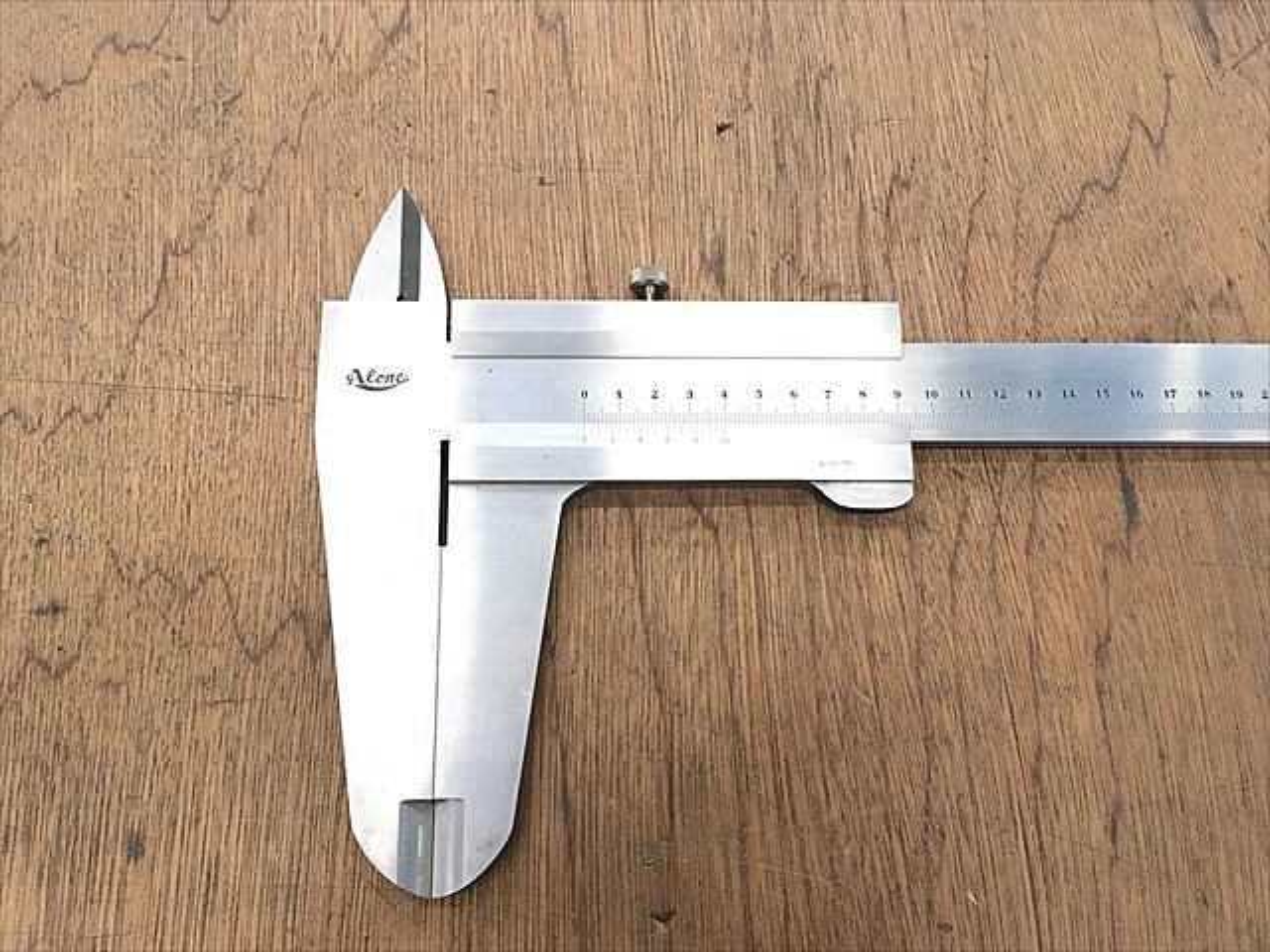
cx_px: 635
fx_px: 1064
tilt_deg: -74.5
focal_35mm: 29
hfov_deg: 61.7
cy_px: 476
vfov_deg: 48.2
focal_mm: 4.15
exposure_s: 1/30
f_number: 2.2
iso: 50
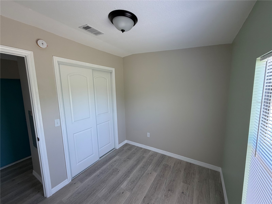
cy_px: 102
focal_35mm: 14
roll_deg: +1.4
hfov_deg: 102.1
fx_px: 110
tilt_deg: -6.6
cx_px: 136
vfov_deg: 85.7
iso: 125
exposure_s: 1/121
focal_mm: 2.22
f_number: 2.2
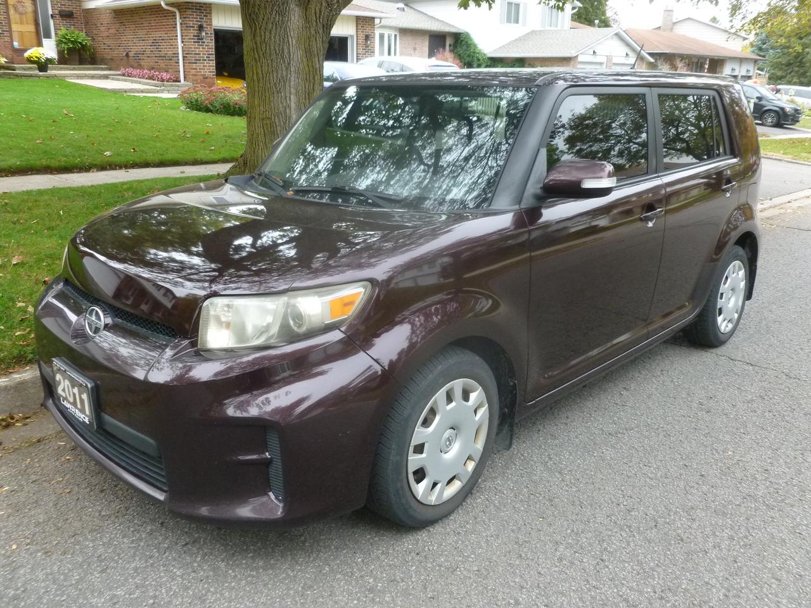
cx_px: 406
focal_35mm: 28
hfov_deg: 63.4
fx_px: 656
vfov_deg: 49.7
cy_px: 304
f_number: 3.3
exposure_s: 1/60
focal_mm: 5
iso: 250
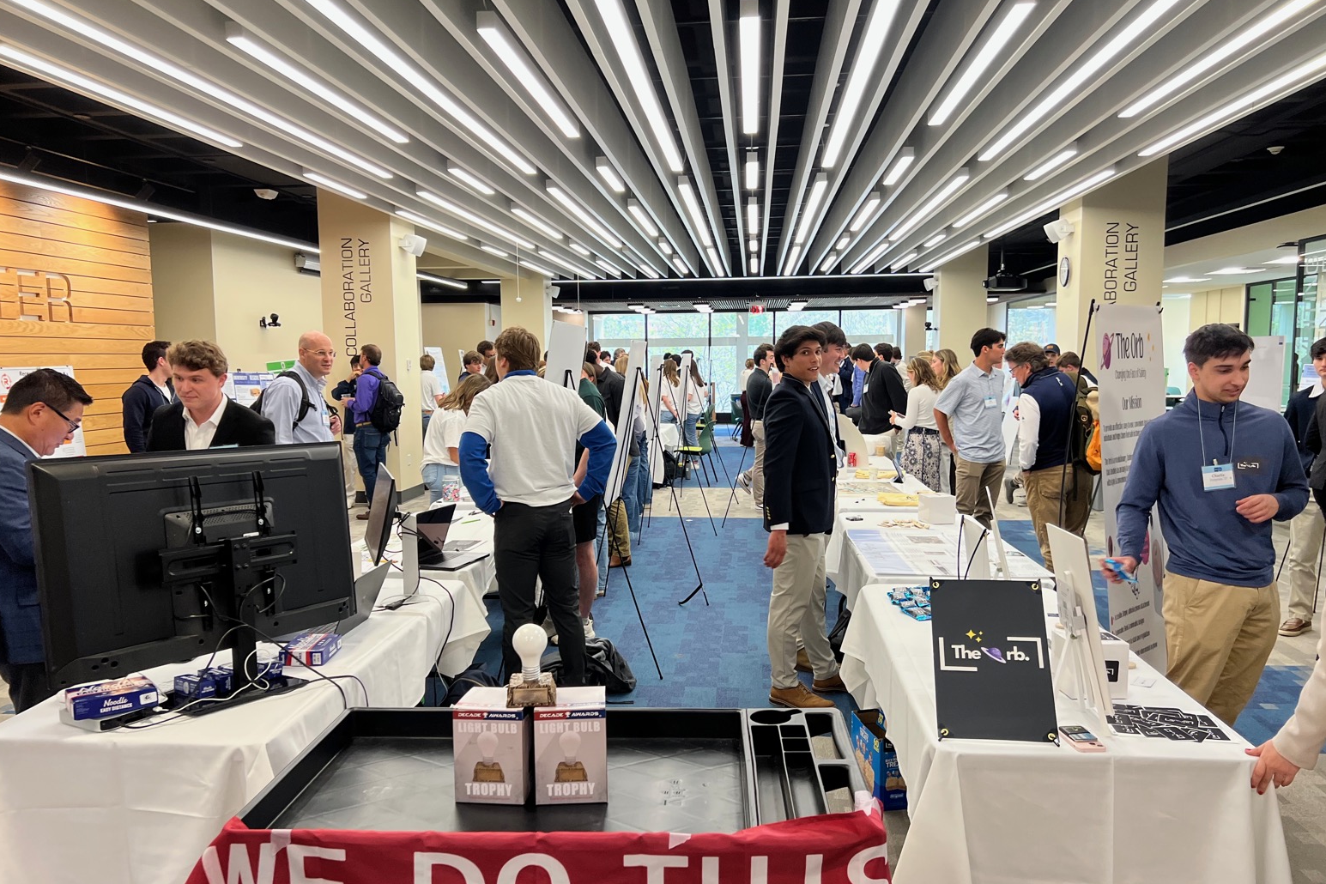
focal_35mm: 28
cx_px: 663
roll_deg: +0.0
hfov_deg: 65.5
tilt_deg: -7.1
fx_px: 1031
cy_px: 466
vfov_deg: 46.4
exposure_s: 1/120
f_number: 1.5
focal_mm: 5.7
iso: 125
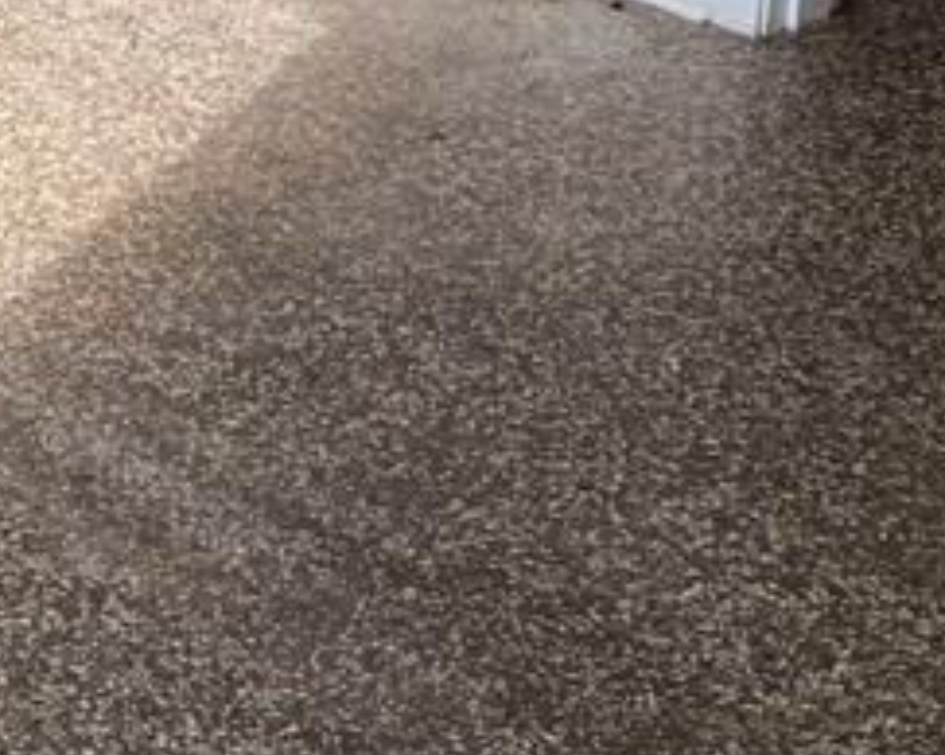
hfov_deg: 17.5
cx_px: 4
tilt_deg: -23.8
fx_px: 2990
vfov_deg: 14.1
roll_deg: -0.3
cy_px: -12
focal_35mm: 107
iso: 32
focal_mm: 4.25
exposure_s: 1/120
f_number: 1.8
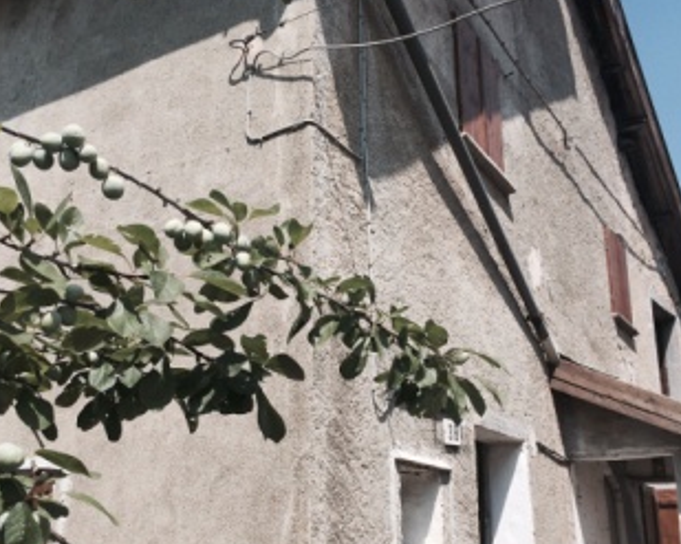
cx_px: 324
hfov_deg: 44.8
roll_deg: -0.7
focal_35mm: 41
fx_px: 826
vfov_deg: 36.4
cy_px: 322
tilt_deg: +15.4
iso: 32
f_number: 2.2
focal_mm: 4.15
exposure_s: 1/1647
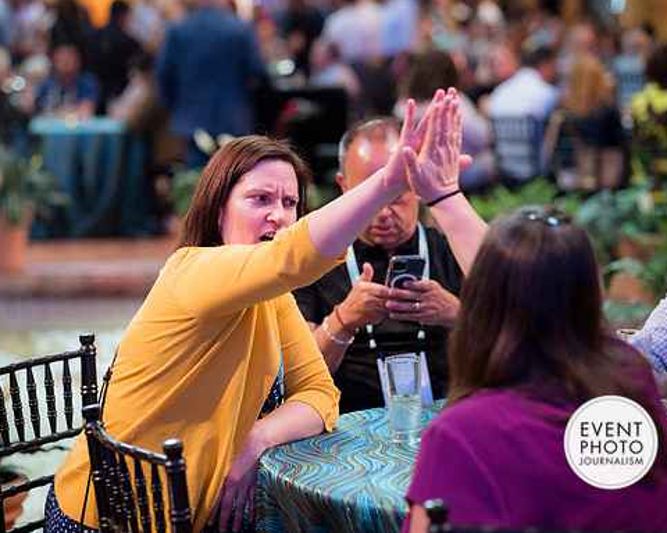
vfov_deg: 13.6
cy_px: 266
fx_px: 2231
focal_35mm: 113
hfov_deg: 17.0
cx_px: 302
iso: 2200
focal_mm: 99
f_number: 2.8
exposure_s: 1/125
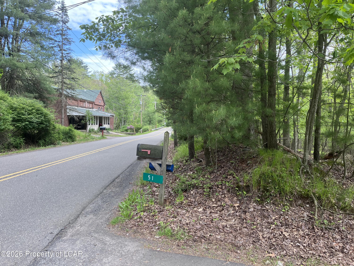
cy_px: 133
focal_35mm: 26
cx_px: 177
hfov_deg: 67.3
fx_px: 266
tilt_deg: -2.6
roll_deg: -0.3
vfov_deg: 53.1
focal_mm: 5.1
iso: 50
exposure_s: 1/384
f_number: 1.6
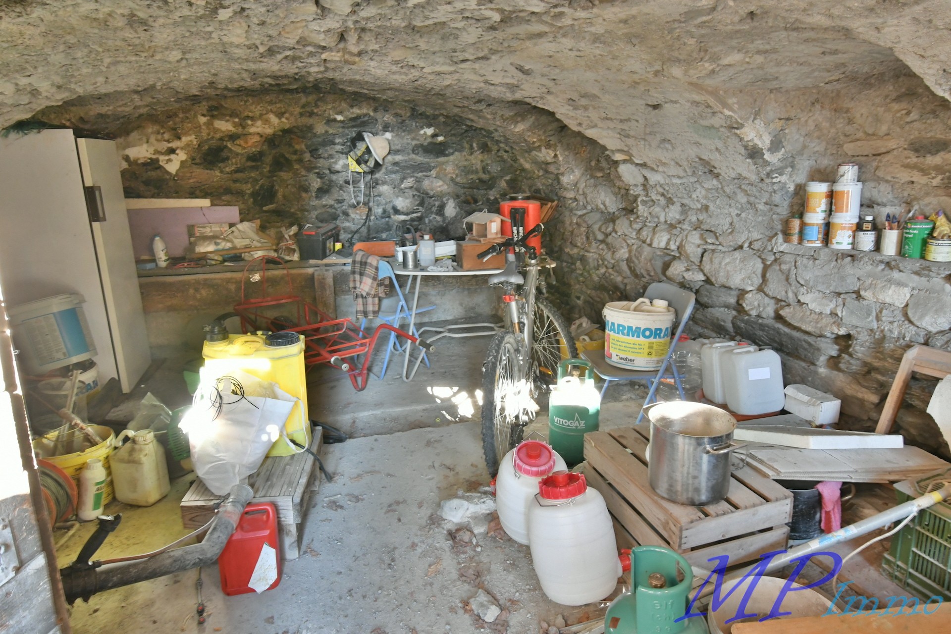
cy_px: 317
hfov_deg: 78.6
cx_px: 476
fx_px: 581
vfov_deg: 57.2
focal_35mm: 22
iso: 5000
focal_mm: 15
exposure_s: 1/25
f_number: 13
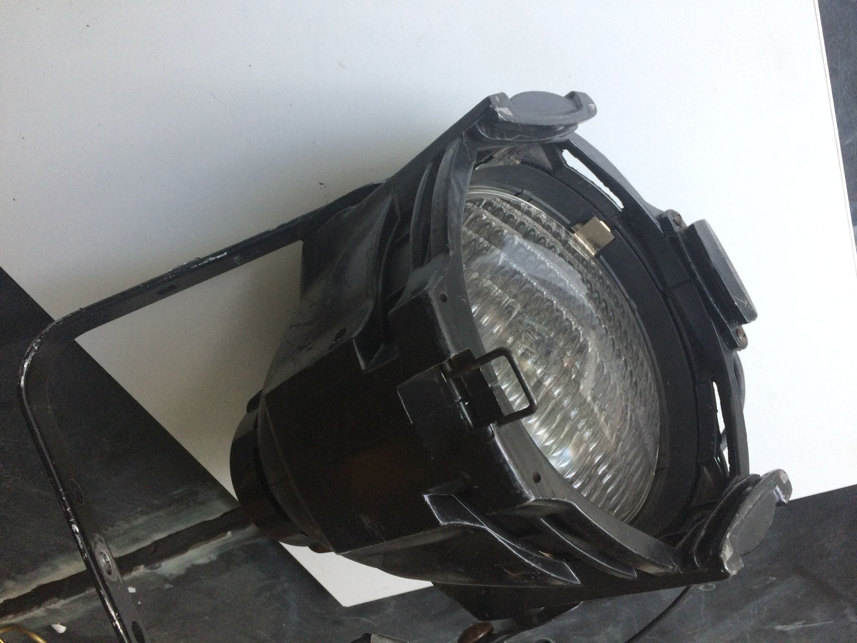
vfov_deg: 48.2
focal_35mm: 29
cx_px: 428
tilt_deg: -52.5
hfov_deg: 61.7
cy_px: 322
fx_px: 718
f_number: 2.2
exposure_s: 1/33
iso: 125
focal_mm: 4.15
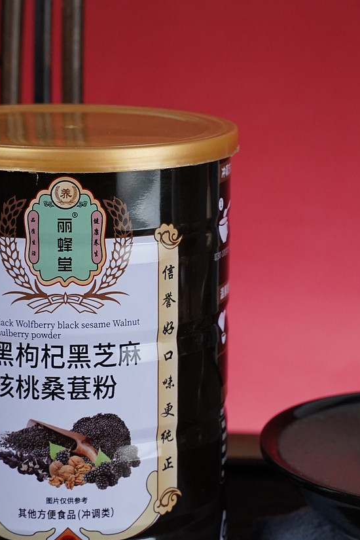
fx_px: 1815
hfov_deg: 11.3
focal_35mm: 121
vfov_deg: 16.9
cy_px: 293
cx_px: 263
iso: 1600
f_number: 9
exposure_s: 1/100
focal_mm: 52
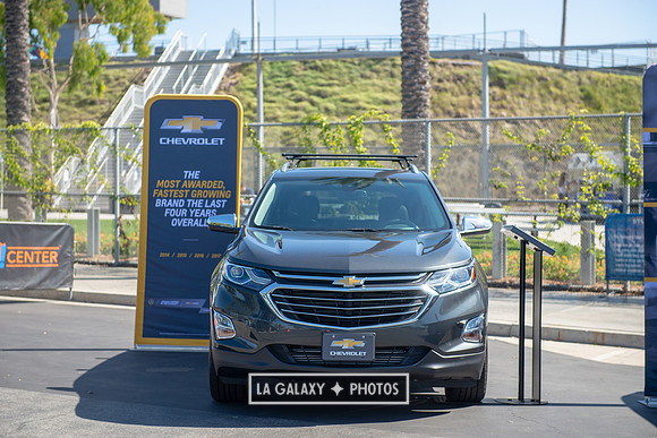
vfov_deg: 20.6
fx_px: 1205
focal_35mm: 66
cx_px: 328
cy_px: 219
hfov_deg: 30.5
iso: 250
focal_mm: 66
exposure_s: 1/1600
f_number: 4
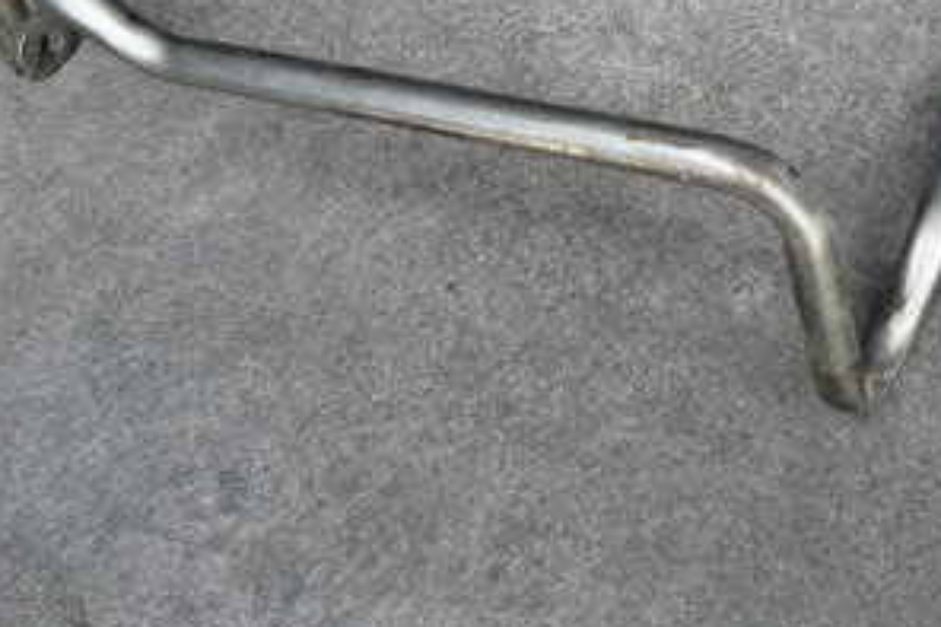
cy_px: 111
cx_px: 677
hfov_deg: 36.2
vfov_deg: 24.6
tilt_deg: -59.4
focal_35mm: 54
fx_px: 1411
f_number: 1.78
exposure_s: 1/967
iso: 80
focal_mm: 6.76
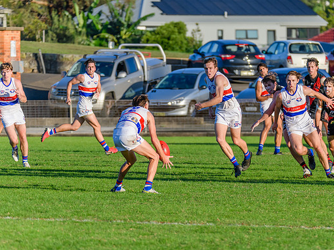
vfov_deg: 3.6
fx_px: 3947
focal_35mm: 409
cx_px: 214
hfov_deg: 4.8
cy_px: 150
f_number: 5.6
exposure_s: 1/2000
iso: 800
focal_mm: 280
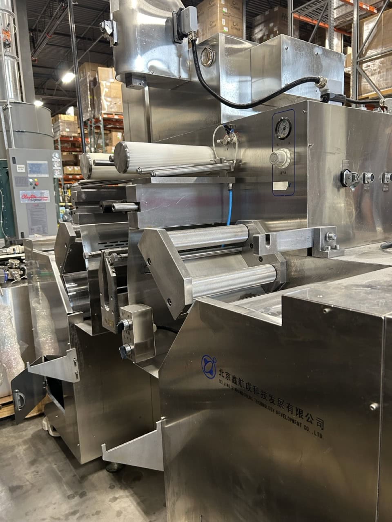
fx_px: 393
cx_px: 196
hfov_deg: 53.1
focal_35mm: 26
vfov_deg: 67.3
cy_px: 261
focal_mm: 5.7
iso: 250
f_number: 1.5
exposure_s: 1/60
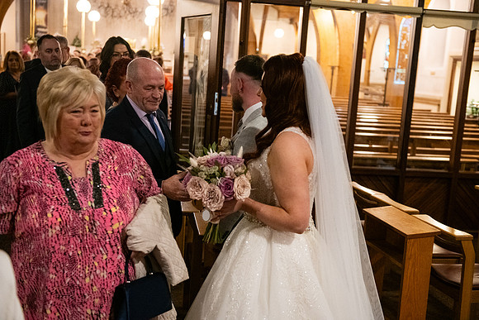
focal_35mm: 48
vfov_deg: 28.1
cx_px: 240
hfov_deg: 41.1
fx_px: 639
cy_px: 160
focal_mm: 48
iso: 2500
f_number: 3.5
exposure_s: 1/160
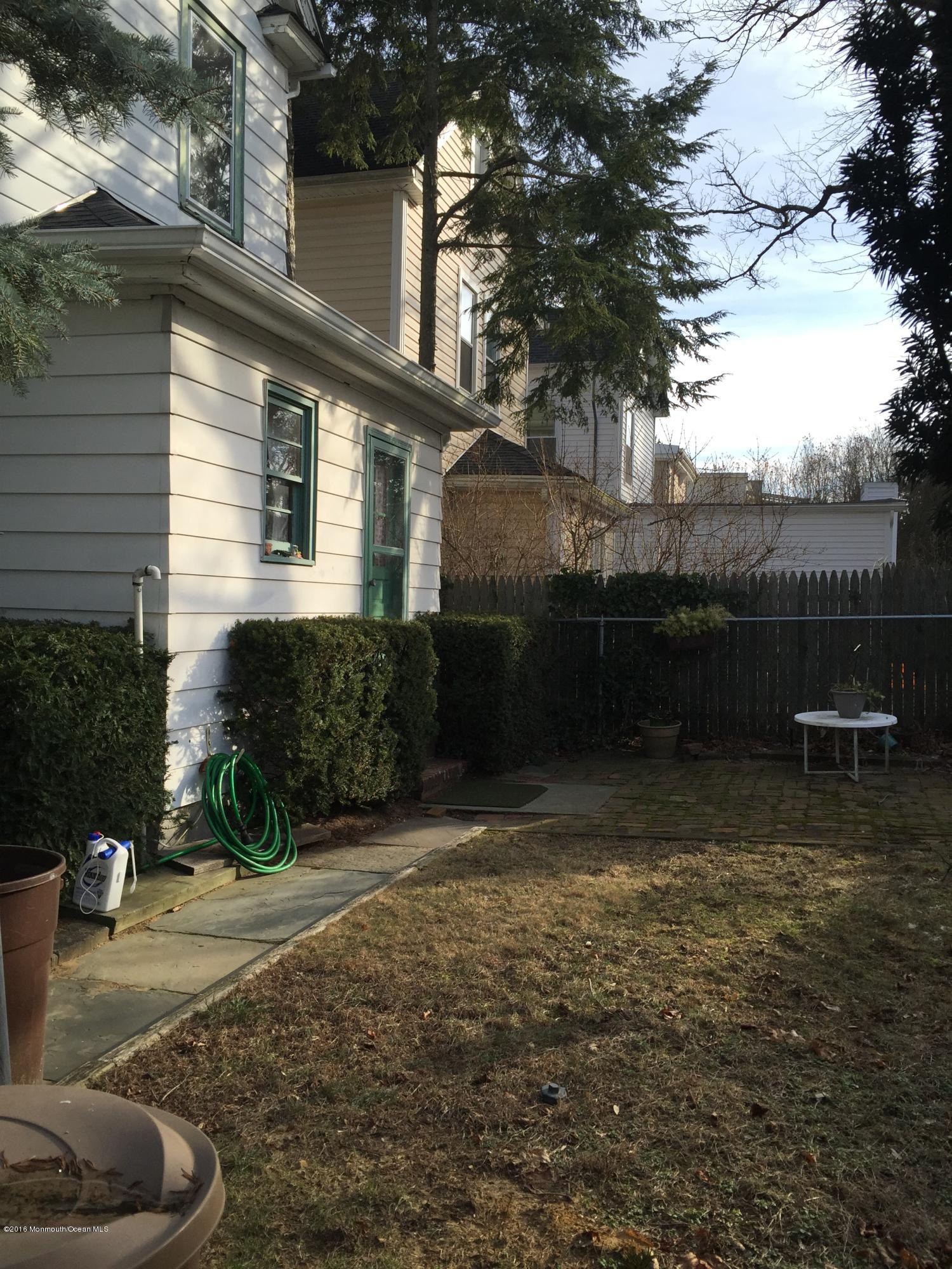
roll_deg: -0.5
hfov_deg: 48.2
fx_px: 1063
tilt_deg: -1.0
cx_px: 476
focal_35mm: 29
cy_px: 634
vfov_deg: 61.7
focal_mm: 4.15
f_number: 2.2
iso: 32
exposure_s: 1/1041
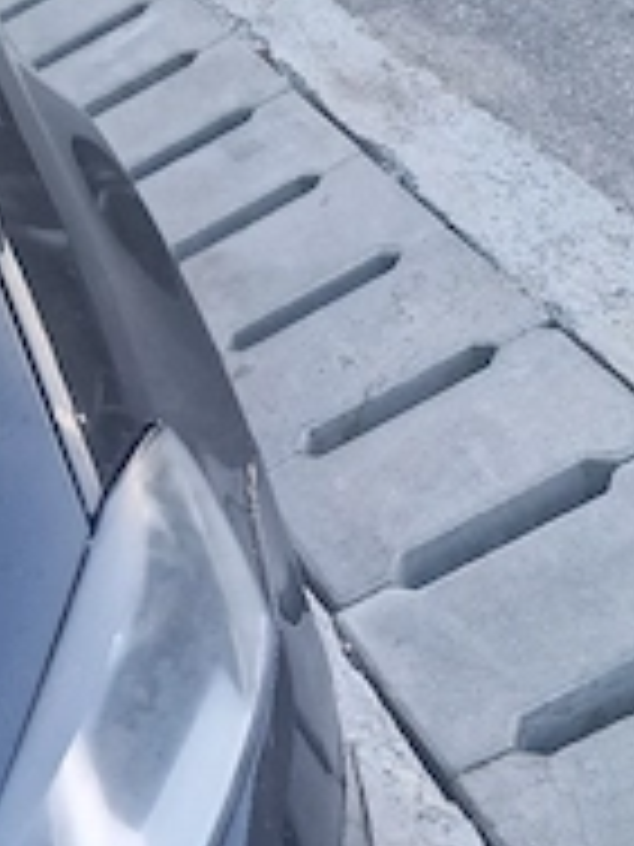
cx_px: 103
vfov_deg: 36.5
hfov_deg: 28.9
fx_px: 1197
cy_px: 760
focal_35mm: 49
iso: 64
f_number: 1.8
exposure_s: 1/100
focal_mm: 6.4
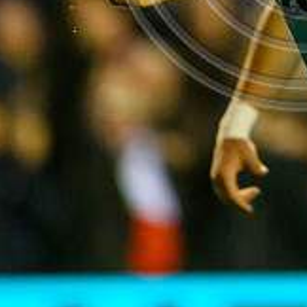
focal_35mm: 1963
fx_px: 19696
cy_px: -85
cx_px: 388
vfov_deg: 0.9
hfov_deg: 0.9
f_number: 4
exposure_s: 1/1250
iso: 10000
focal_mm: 560
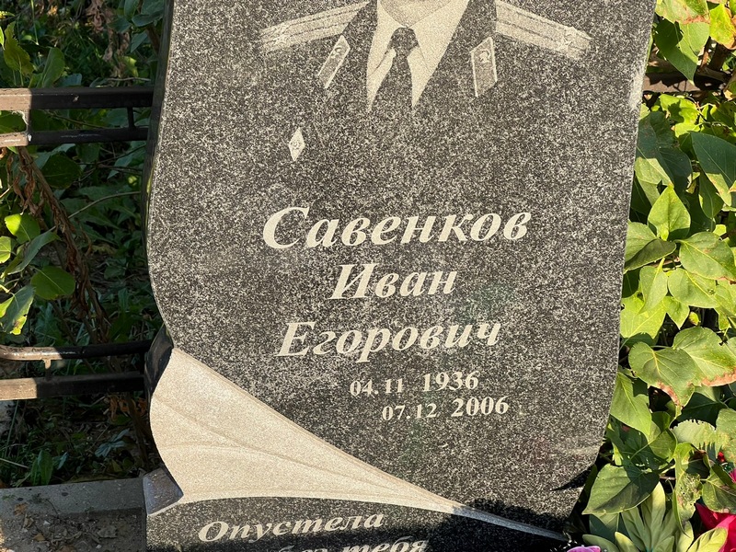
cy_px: 276
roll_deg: -1.5
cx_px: 368
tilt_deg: -26.5
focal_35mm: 77
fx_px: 1637
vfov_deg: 19.1
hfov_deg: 25.3
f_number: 2.8
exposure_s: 1/134
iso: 32
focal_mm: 9
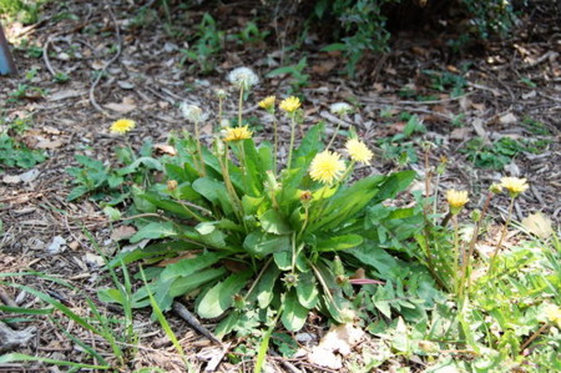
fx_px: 607
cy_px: 186
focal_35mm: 39
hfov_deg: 49.6
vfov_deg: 34.1
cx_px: 280
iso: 200
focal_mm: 26
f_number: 6.3
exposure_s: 1/160
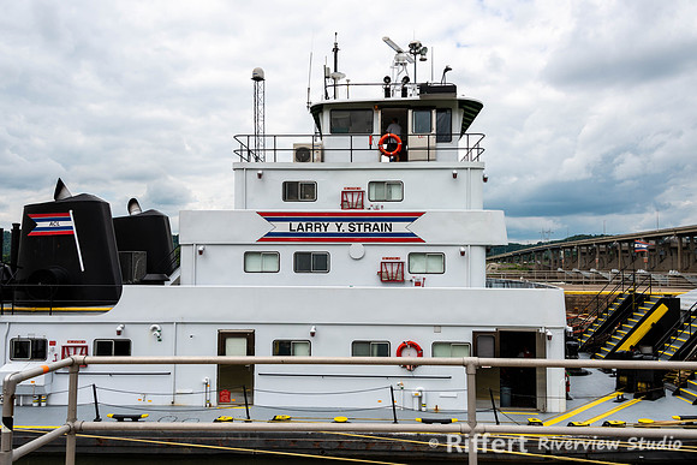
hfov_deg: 63.2
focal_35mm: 29
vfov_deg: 44.7
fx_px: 566
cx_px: 348
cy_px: 232
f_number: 10
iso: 100
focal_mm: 28
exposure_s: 1/250
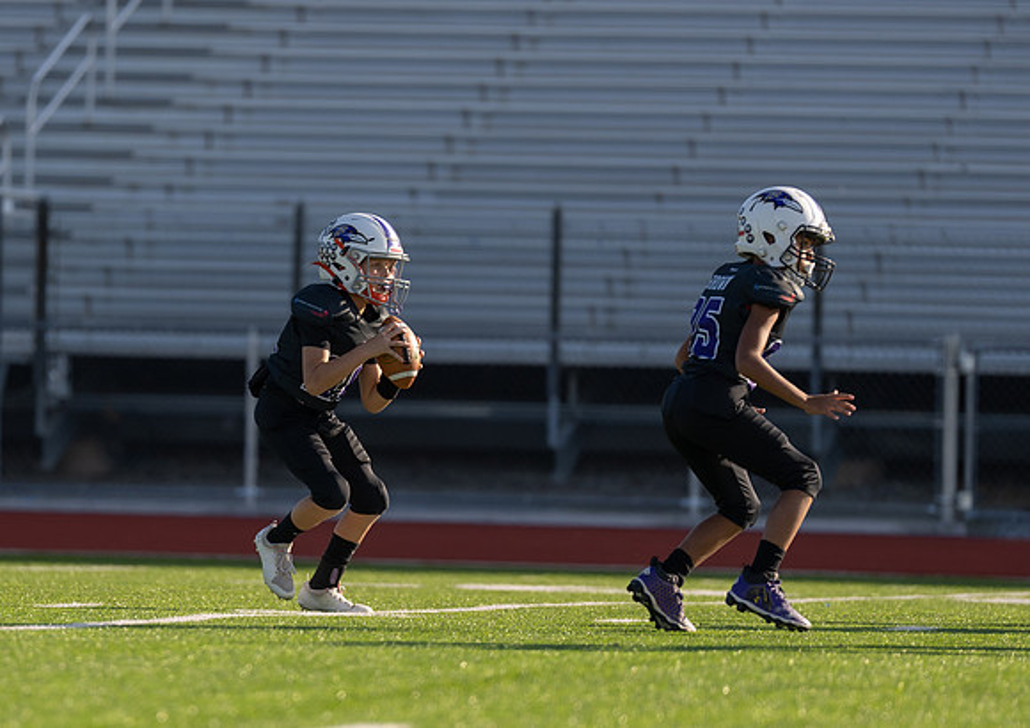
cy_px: 395
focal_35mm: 351
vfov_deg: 4.1
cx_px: 342
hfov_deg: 5.8
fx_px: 10228
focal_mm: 200
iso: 125
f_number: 2.8
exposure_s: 1/1600
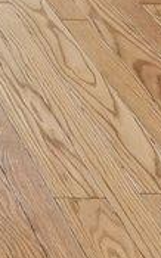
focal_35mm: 203
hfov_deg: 5.9
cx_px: -340
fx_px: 1429
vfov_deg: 8.4
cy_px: -559
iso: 250
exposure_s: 1/8
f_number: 9
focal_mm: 17
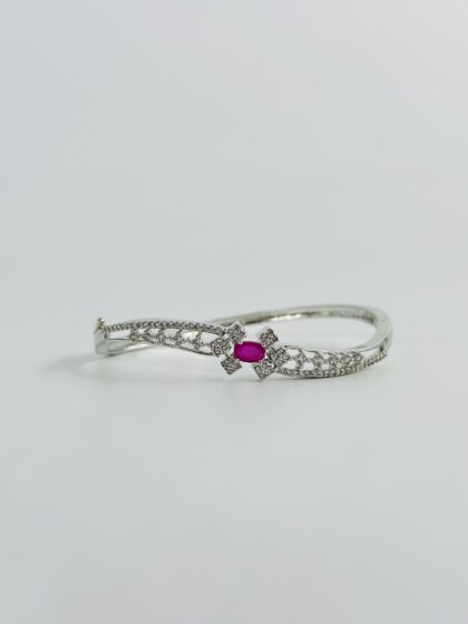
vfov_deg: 39.7
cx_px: 234
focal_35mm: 48
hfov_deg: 30.3
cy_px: 312
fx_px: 865
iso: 80
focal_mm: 6.86
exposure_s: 1/1376
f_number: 1.78
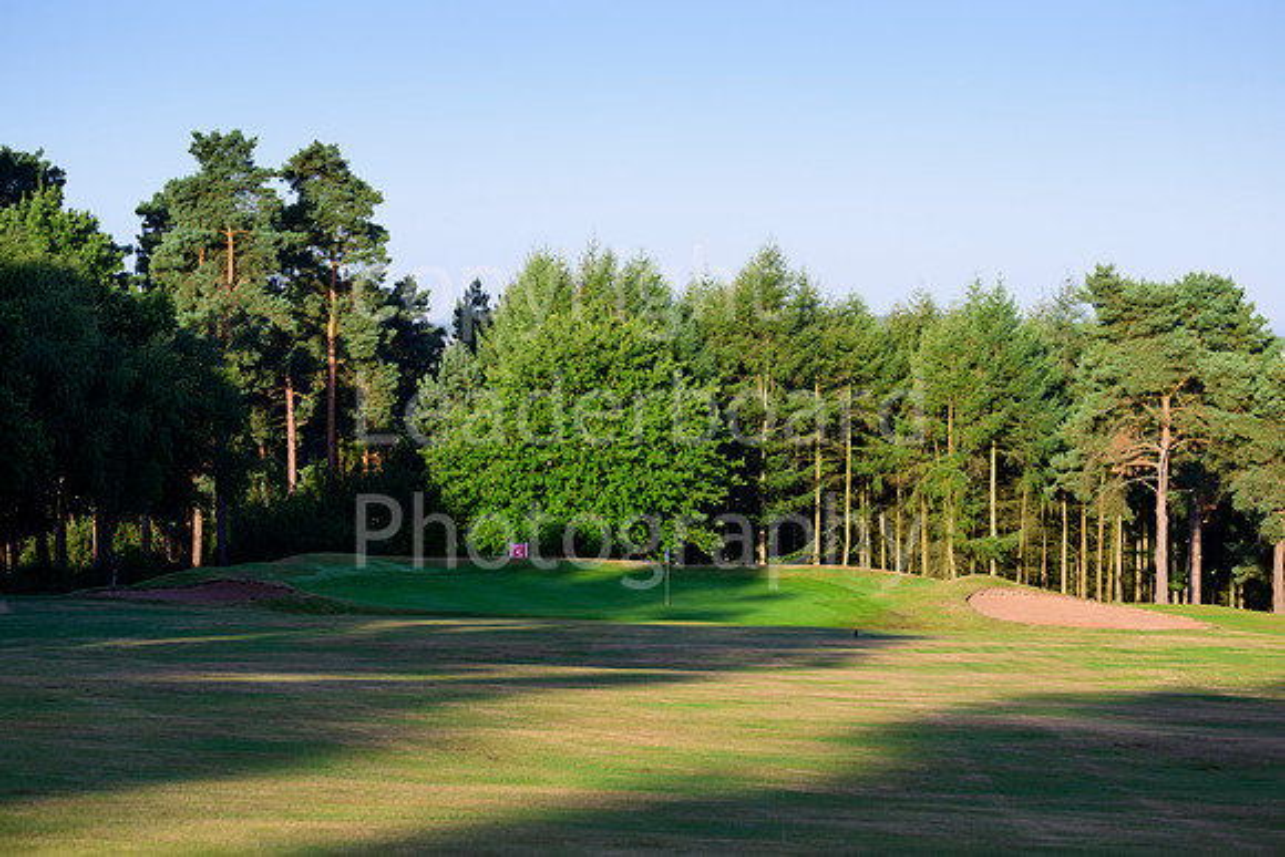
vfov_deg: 13.7
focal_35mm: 100
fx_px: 3570
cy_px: 428
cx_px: 642
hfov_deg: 20.4
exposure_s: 1/640
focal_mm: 100
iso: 500
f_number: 7.1
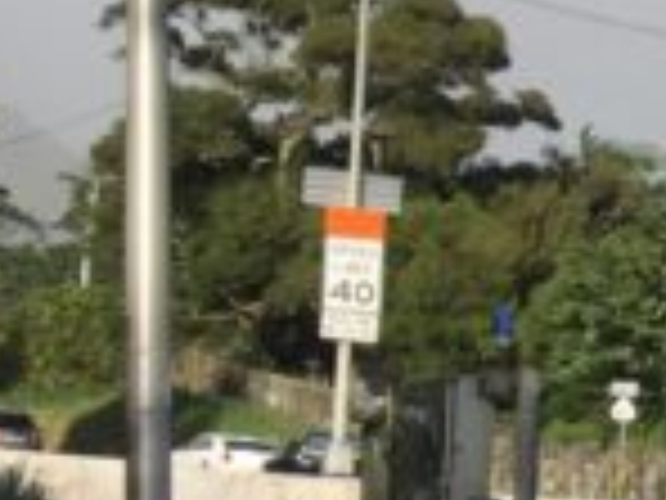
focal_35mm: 200
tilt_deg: +5.2
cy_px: 423
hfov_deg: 7.9
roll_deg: -0.9
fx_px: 3848
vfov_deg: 7.4
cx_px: 2250
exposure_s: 1/1570
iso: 25
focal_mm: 4.15
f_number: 2.2
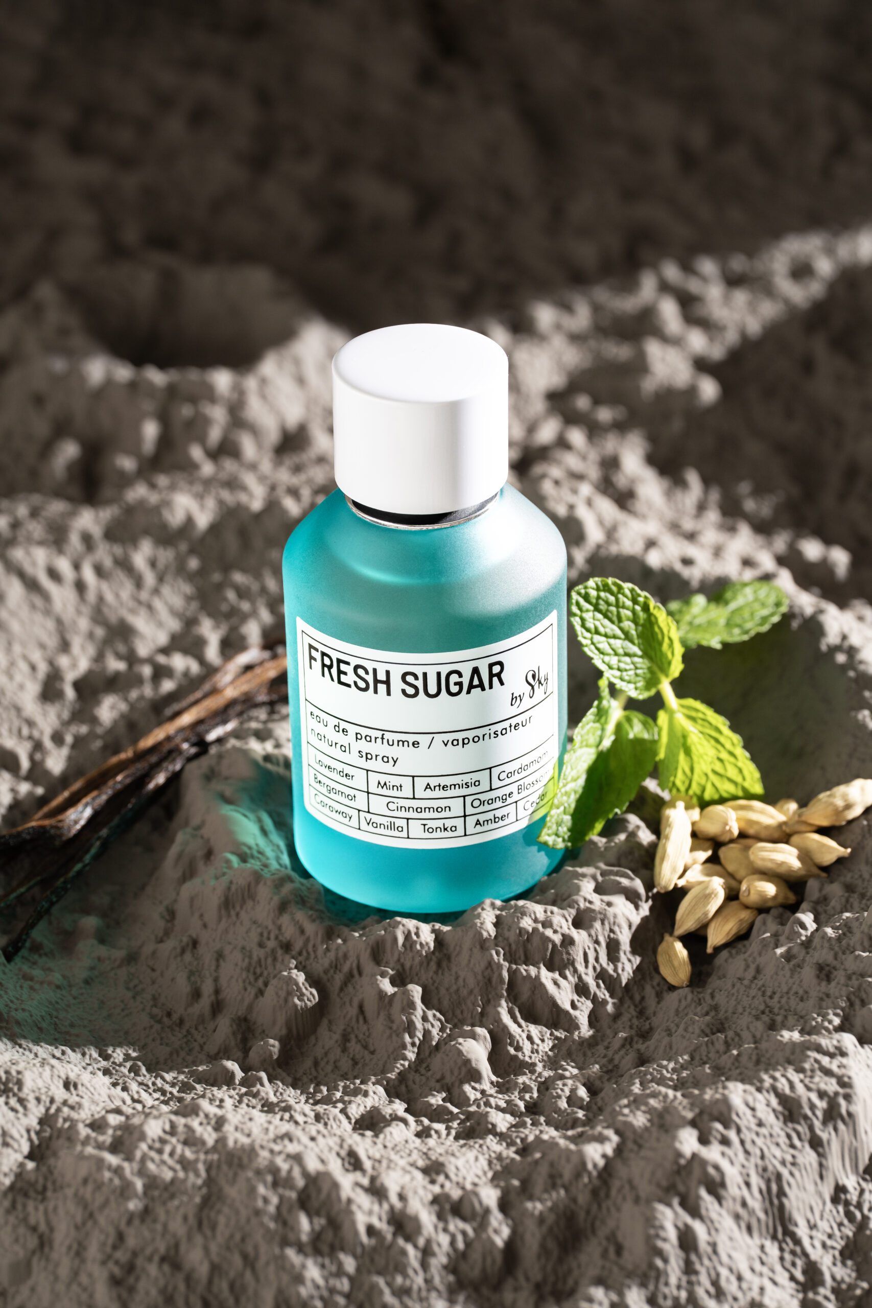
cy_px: 654
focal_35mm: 105
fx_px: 3814
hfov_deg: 13.0
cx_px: 436
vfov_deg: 19.5
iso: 500
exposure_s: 1/160
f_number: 6.3
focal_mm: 105
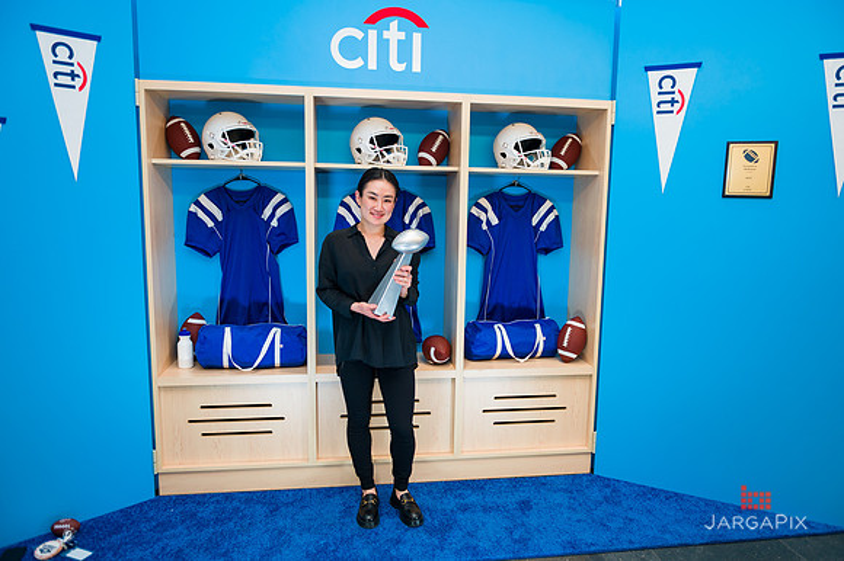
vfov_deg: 53.1
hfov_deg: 73.8
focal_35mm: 24
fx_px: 562
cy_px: 280
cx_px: 422
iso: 400
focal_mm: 24
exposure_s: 1/200
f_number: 3.2
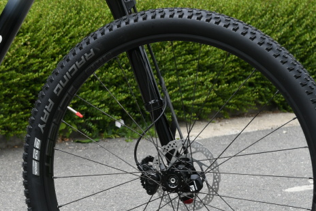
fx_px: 1746
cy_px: 92
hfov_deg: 10.2
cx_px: -34
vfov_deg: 6.9
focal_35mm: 199
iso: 200
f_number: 7.1
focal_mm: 56
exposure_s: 1/250
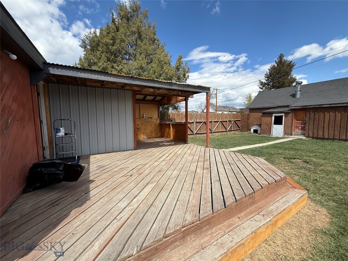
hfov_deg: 102.1
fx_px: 141
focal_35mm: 14
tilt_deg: -3.3
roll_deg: +0.7
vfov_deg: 85.7
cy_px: 130
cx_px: 174
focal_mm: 2.22
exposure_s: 1/1698
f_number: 2.2
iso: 50
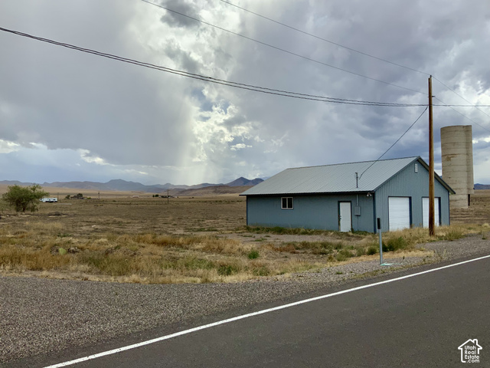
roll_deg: +0.8
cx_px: 245
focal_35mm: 29
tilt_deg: +3.2
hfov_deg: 61.7
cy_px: 184
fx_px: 411
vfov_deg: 48.2
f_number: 1.8
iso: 20
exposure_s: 1/2801
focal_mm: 3
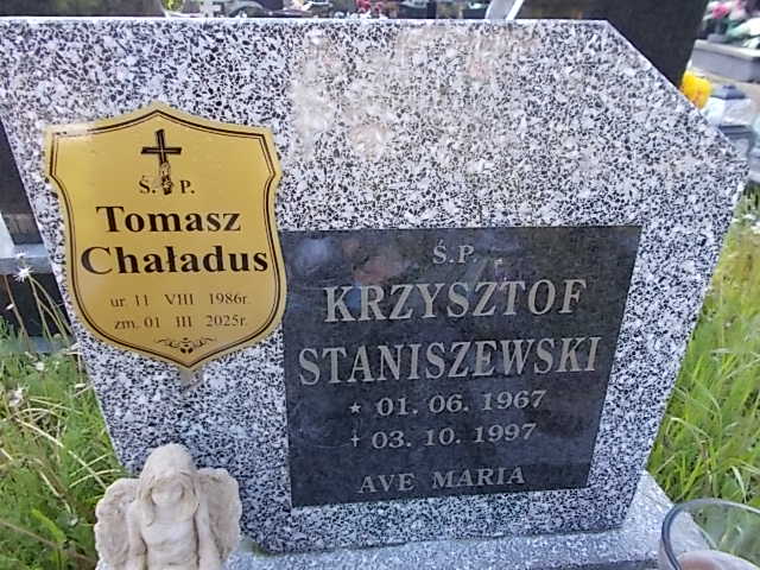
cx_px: 380
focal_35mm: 26
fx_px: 571
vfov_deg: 53.1
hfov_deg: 67.3
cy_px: 285
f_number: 3.2
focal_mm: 4.6
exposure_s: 1/60
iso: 80
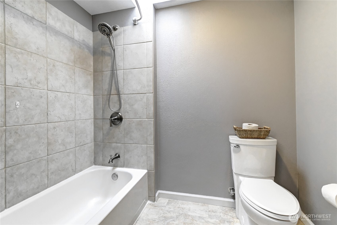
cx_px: 168
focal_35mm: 15
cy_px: 112
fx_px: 140
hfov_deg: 100.4
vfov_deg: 77.3
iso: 3200
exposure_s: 1/8
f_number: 11
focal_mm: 10
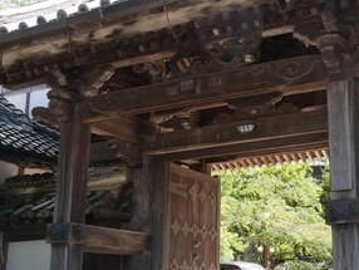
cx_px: 276
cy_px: 115
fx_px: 654
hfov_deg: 30.1
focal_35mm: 63
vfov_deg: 23.3
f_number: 5
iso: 200
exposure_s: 1/200
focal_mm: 15
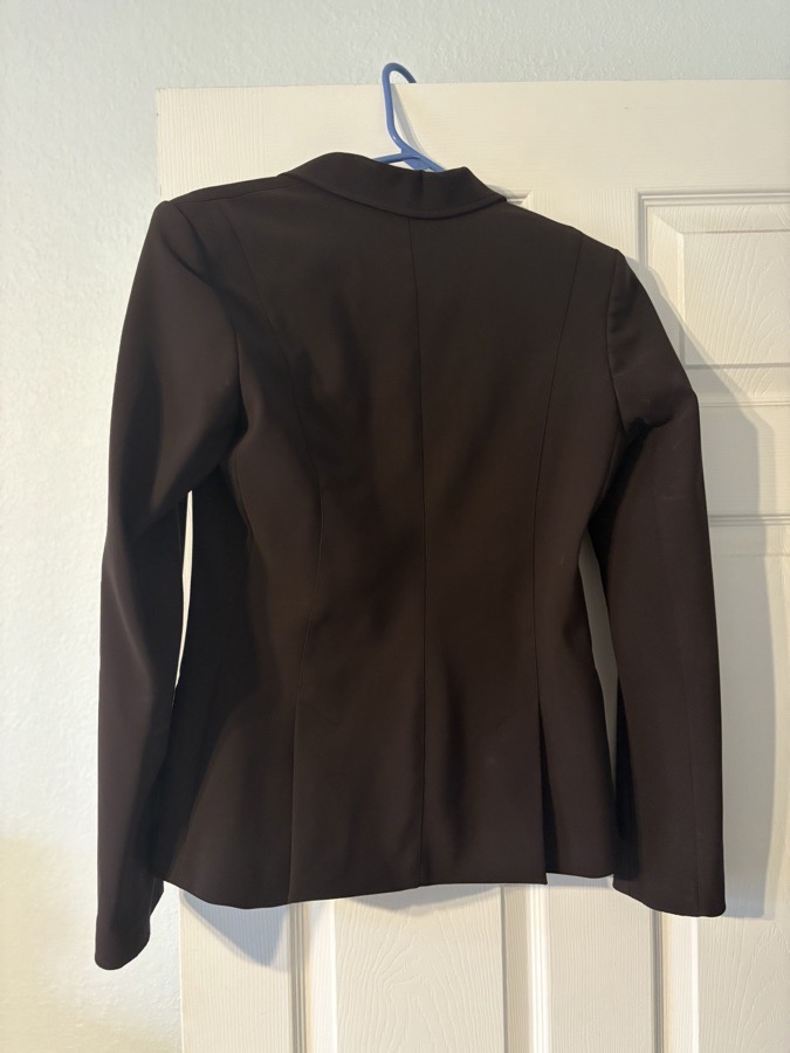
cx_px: 395
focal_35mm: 26
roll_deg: +1.6
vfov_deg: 67.3
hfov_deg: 53.1
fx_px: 791
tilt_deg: -0.8
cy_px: 526
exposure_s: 1/60
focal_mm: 5.96
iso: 500
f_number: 1.6
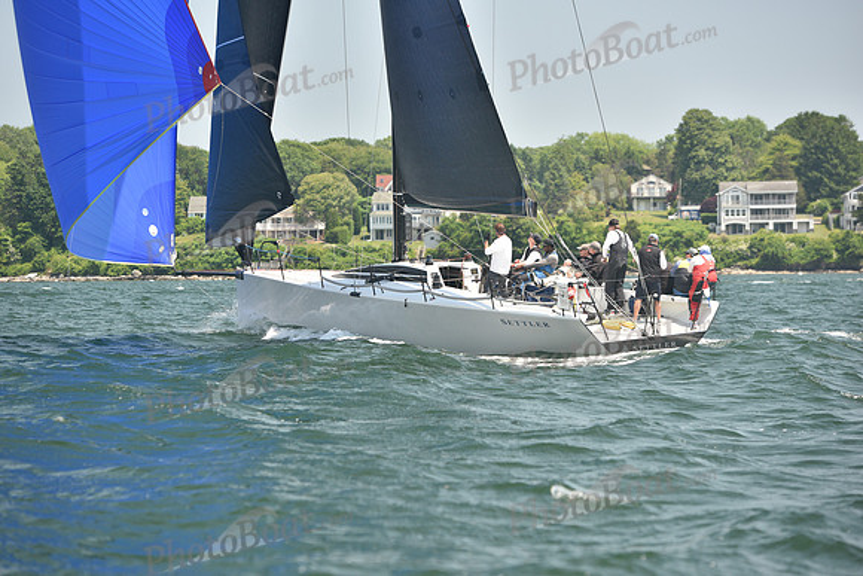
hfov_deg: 15.2
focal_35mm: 135
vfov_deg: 10.2
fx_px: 3237
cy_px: 288
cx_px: 432
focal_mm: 135
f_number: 4
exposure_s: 1/640
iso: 250
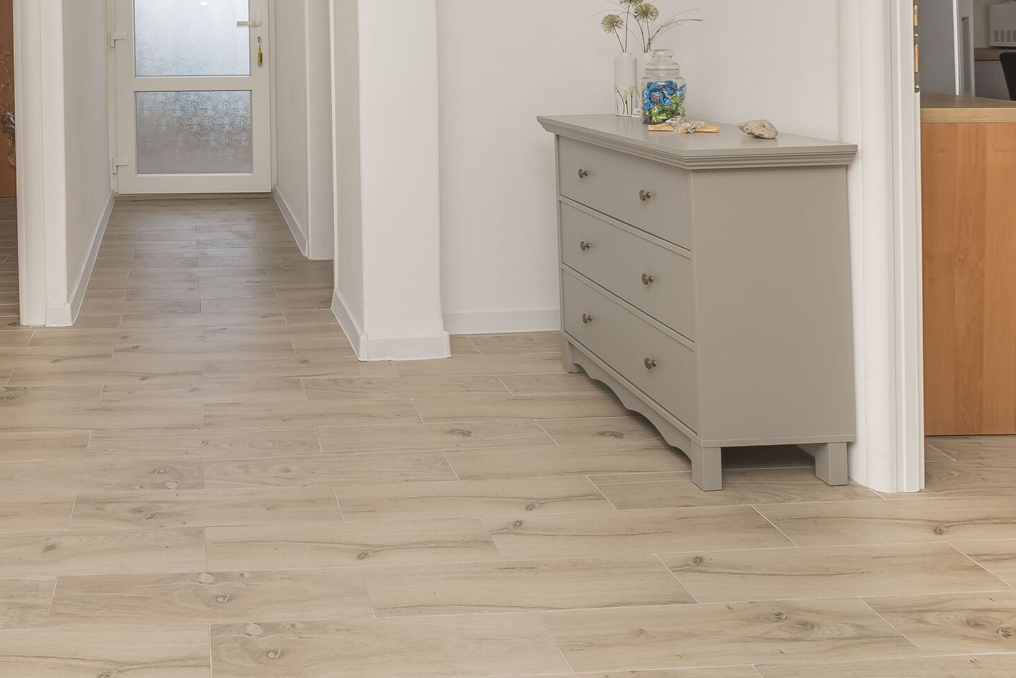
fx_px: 819
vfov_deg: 40.3
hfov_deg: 59.0
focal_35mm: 29
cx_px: 210
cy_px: 25
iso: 100
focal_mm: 10
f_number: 8
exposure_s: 1/100
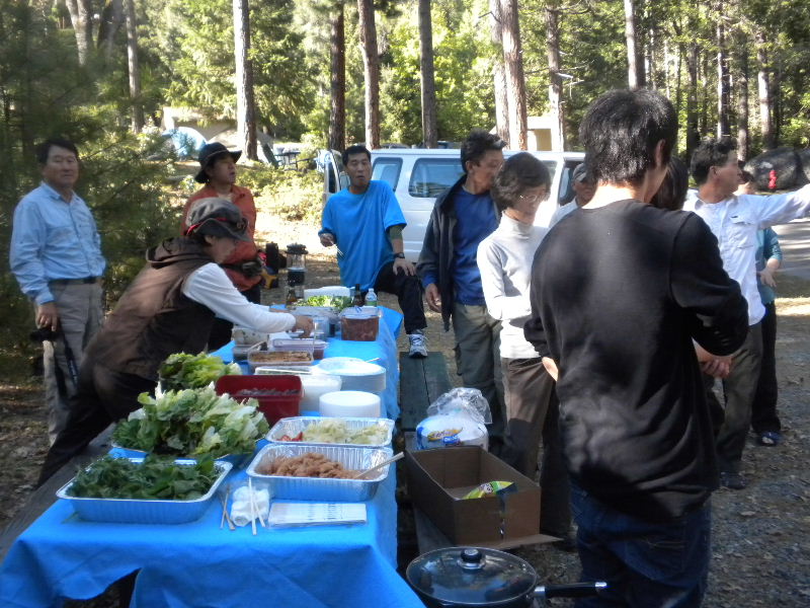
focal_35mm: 37
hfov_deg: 50.1
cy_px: 304
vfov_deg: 38.7
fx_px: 866
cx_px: 405
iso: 400
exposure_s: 1/290
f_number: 3.5
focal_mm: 6.6
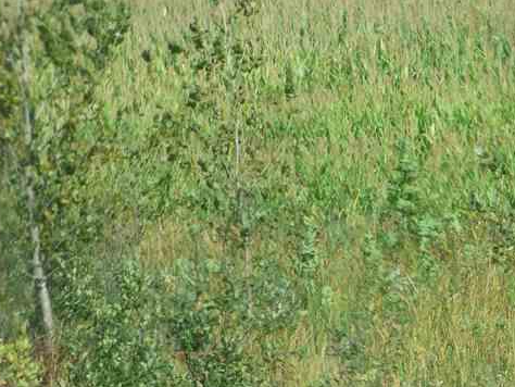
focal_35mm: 791
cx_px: 643
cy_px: 33
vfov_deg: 1.9
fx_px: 11774
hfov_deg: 2.5
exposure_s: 1/320
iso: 100
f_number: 5.5
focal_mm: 47.65
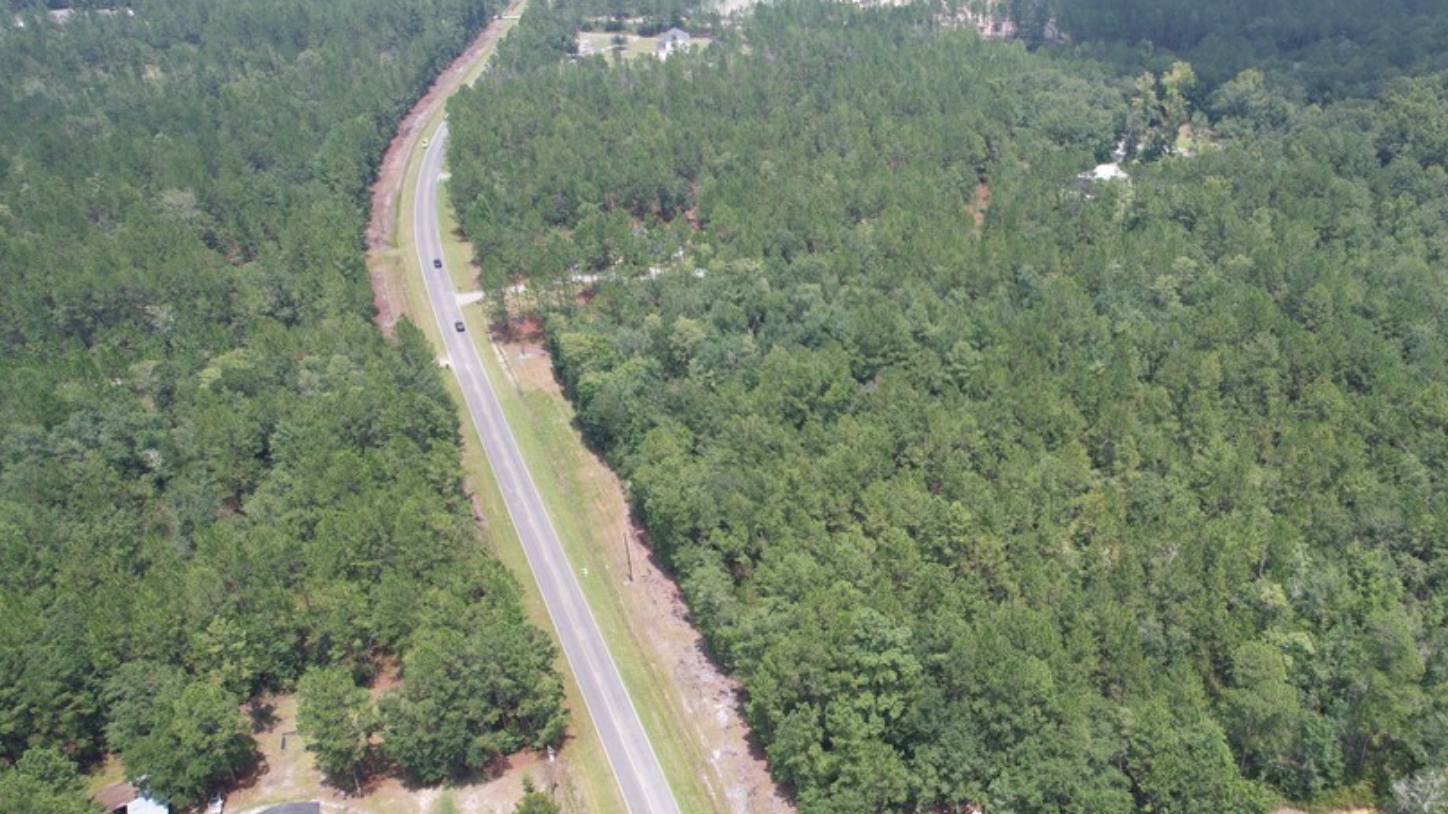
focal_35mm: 31
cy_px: 461
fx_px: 1190
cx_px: 924
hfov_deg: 61.6
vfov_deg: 37.7
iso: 100
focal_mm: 8.38
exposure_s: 1/1000
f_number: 2.8
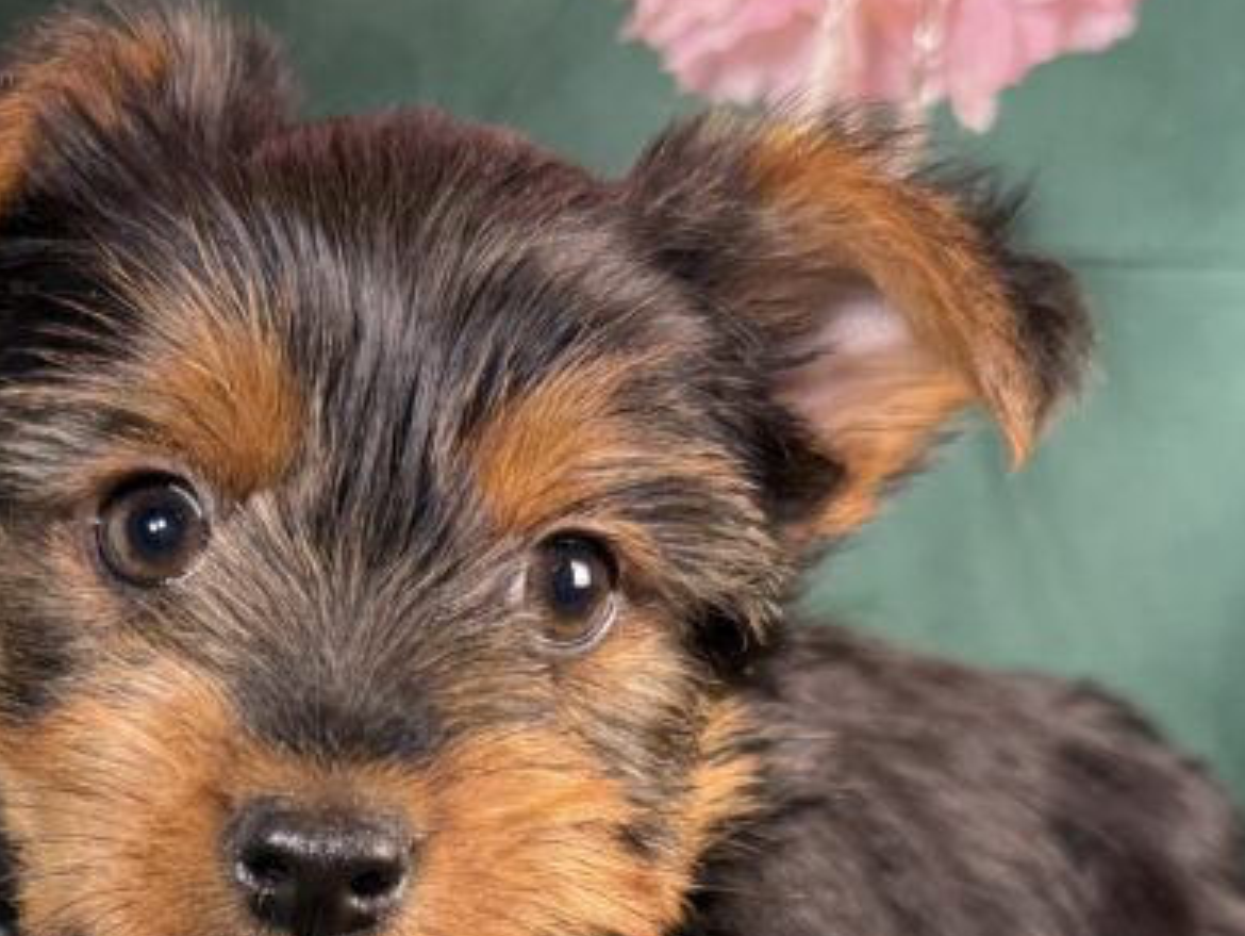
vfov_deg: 22.4
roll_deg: +0.8
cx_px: 147
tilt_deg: -15.8
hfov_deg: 29.5
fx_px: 2267
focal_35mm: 63
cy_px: 933
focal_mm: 6.76
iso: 160
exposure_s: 1/120
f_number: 1.78
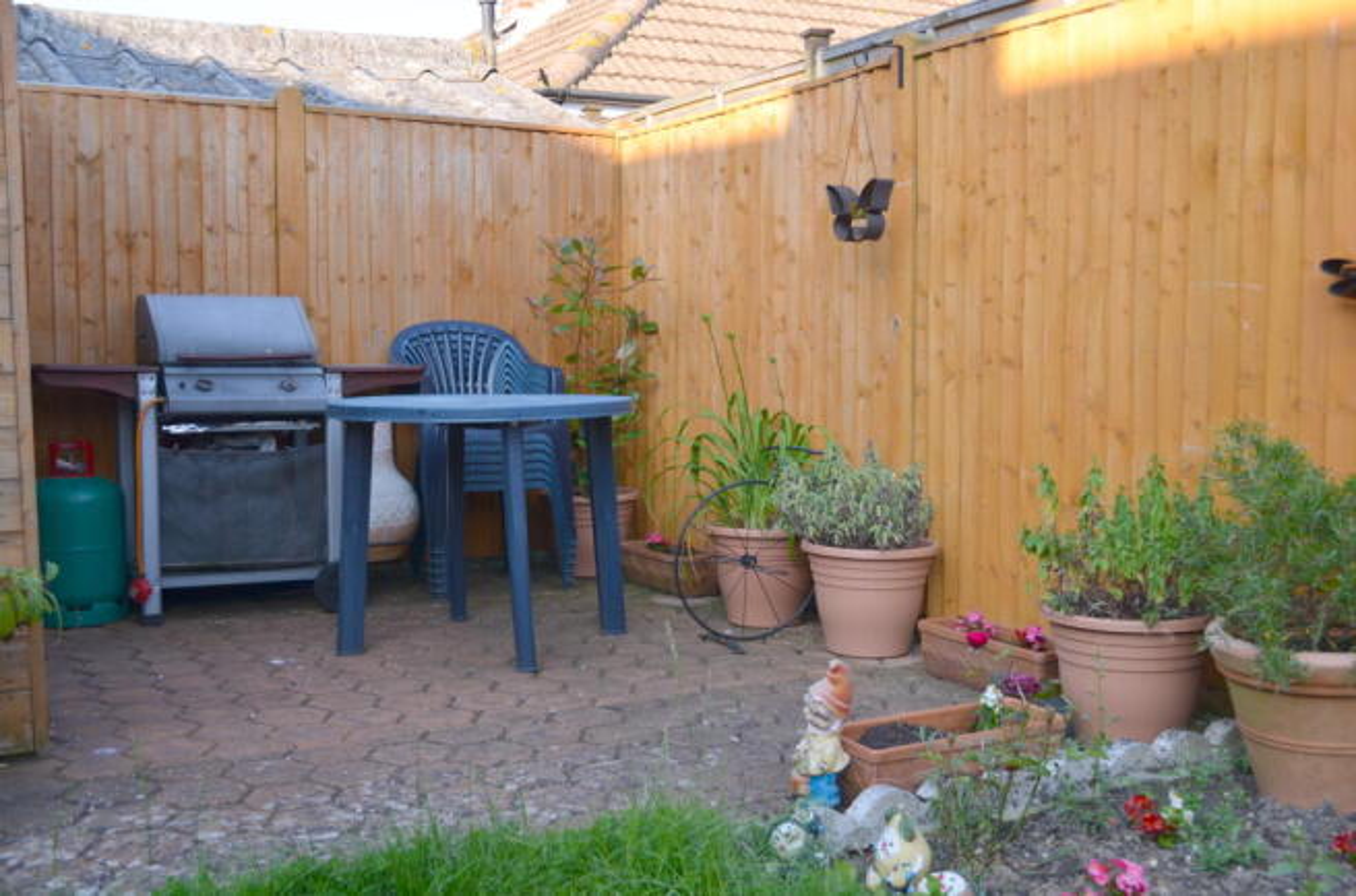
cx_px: 678
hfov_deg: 49.7
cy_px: 448
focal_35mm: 39
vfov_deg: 34.0
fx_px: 1465
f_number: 6.3
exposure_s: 1/160
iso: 200
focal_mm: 26
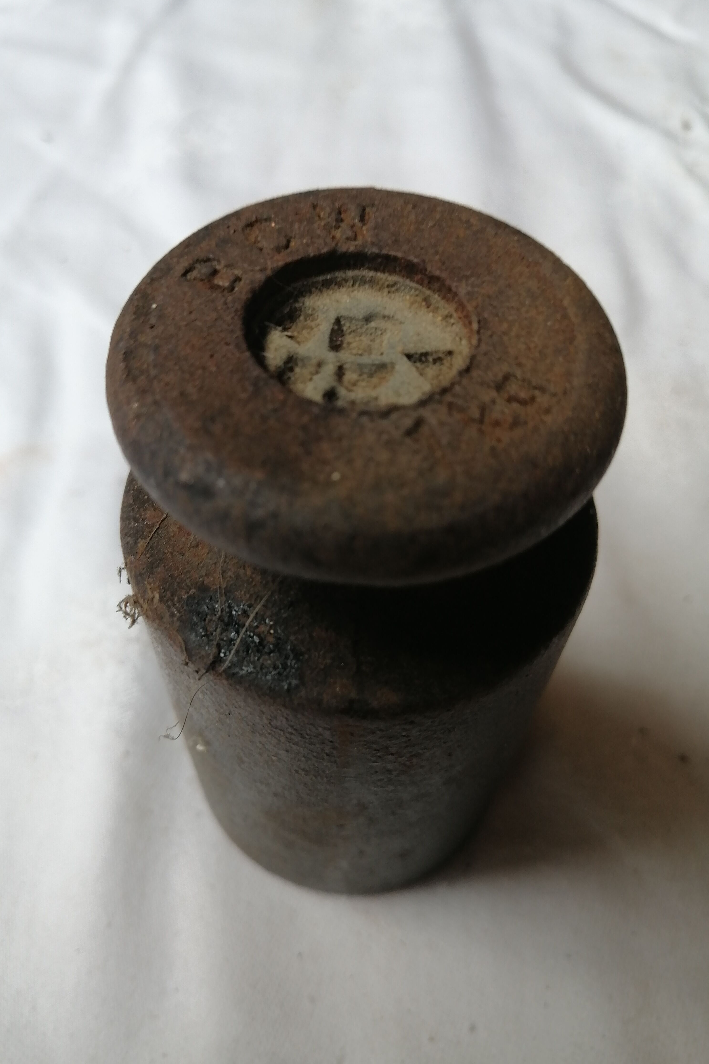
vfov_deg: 65.5
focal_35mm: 28
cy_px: 540
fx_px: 827
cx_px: 302
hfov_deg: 46.3
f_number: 1.8
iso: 50
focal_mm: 3.96
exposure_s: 1/100
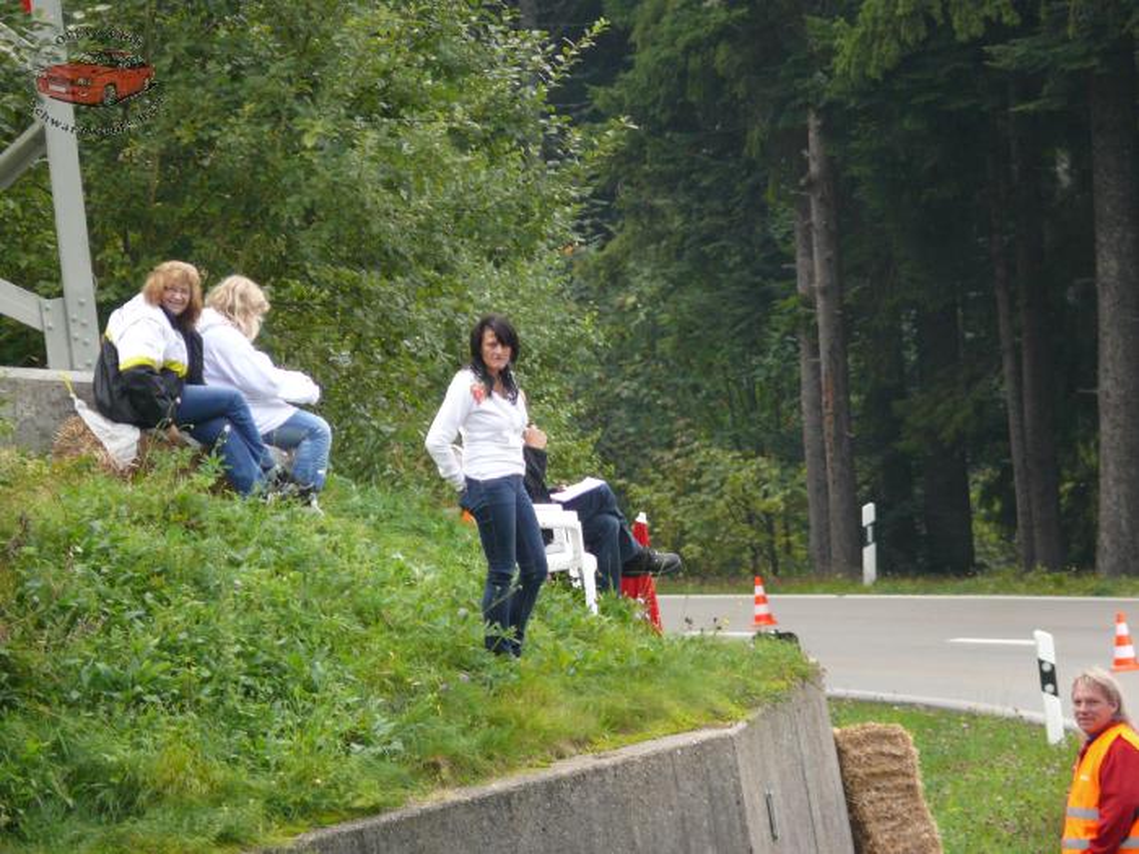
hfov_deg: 4.7
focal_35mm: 420
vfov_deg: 3.5
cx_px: 570
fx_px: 13820
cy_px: 427
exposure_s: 1/125
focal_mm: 88.8
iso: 160
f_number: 3.7
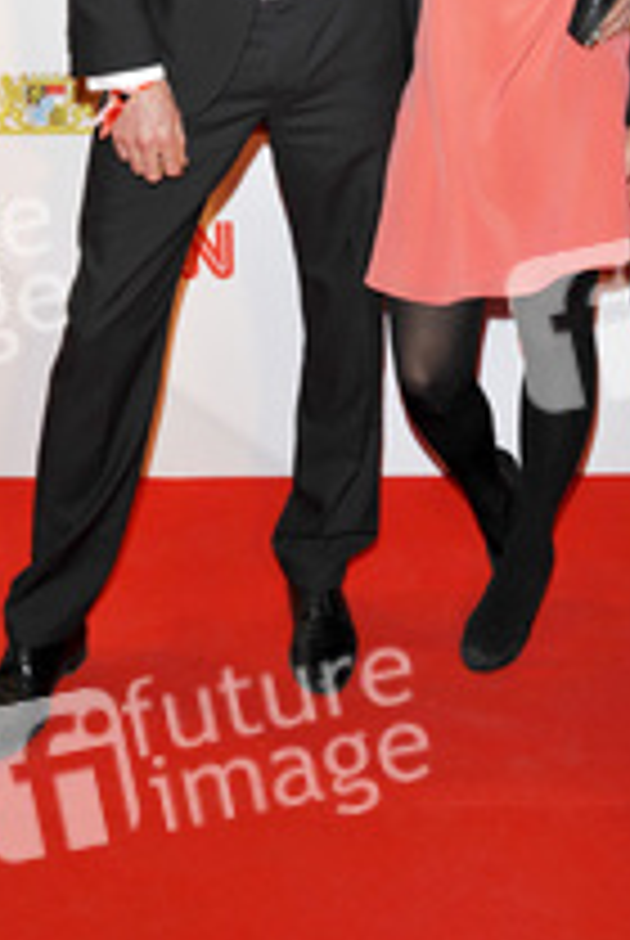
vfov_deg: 29.5
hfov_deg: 21.0
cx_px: 331
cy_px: 81
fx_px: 1700
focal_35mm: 65
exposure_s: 1/250
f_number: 6.3
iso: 800
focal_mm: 34
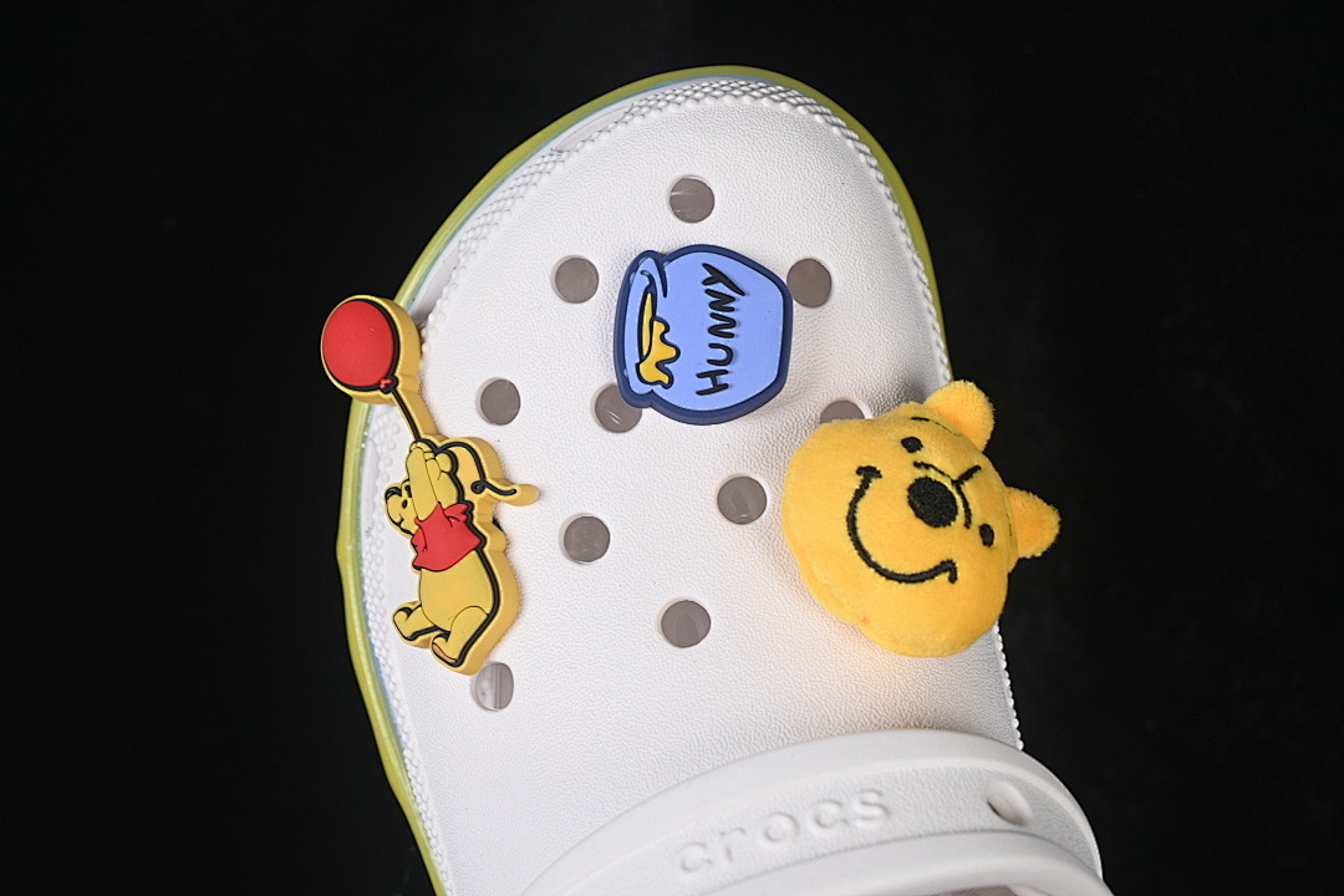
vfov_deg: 18.2
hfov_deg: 27.0
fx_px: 2800
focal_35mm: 75
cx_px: 672
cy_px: 448
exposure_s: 1/80
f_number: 7.1
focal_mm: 50
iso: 160
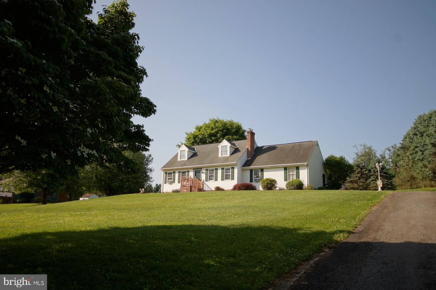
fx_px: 363
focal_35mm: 30
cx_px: 218
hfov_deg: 62.0
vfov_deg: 43.5
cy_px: 145
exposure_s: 1/320
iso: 100
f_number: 5.6
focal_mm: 20
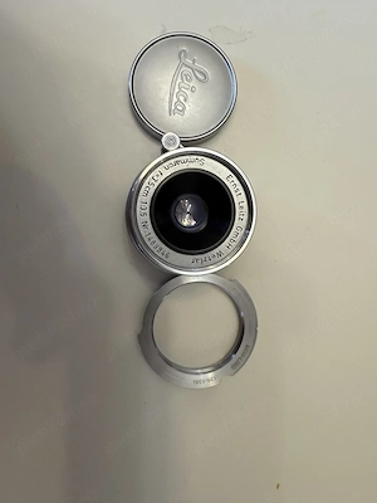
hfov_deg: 56.8
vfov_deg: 71.6
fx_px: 349
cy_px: 252
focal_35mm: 24
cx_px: 188
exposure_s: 1/50
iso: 160
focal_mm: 2.22
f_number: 2.2
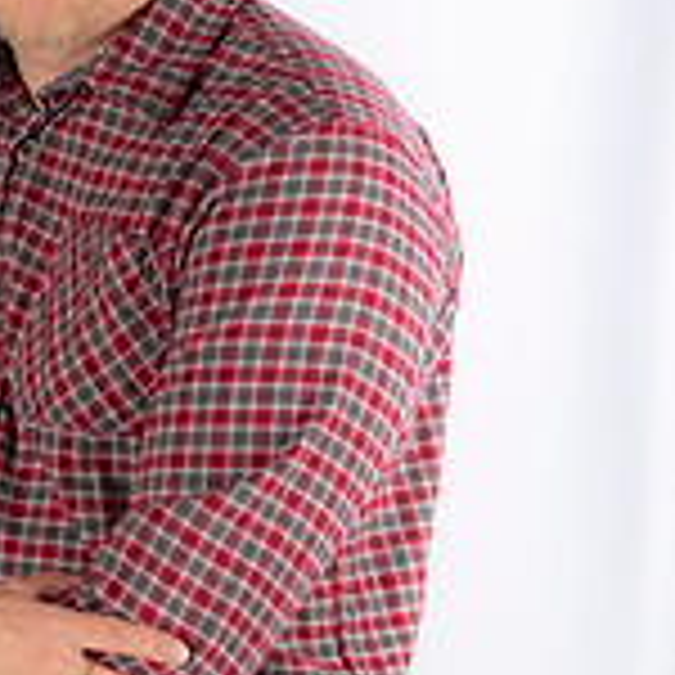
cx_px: 11
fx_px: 3706
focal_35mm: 168
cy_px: 436
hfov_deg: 10.3
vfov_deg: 10.4
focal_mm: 66
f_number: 5.6
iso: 100
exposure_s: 1/200
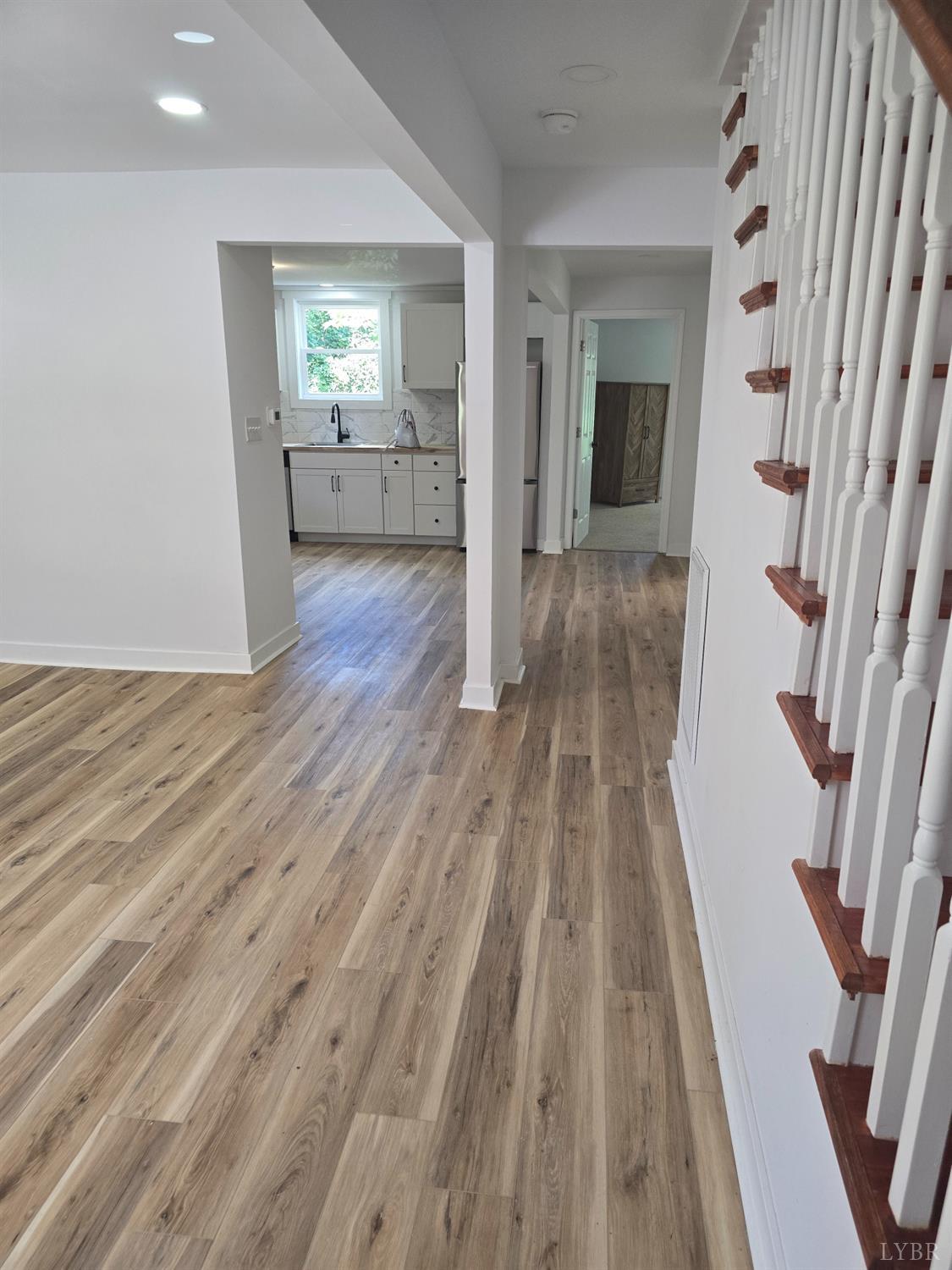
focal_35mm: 23
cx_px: 476
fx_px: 843
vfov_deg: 73.9
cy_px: 635
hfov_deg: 58.9
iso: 200
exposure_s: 1/120
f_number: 1.7
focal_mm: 6.3
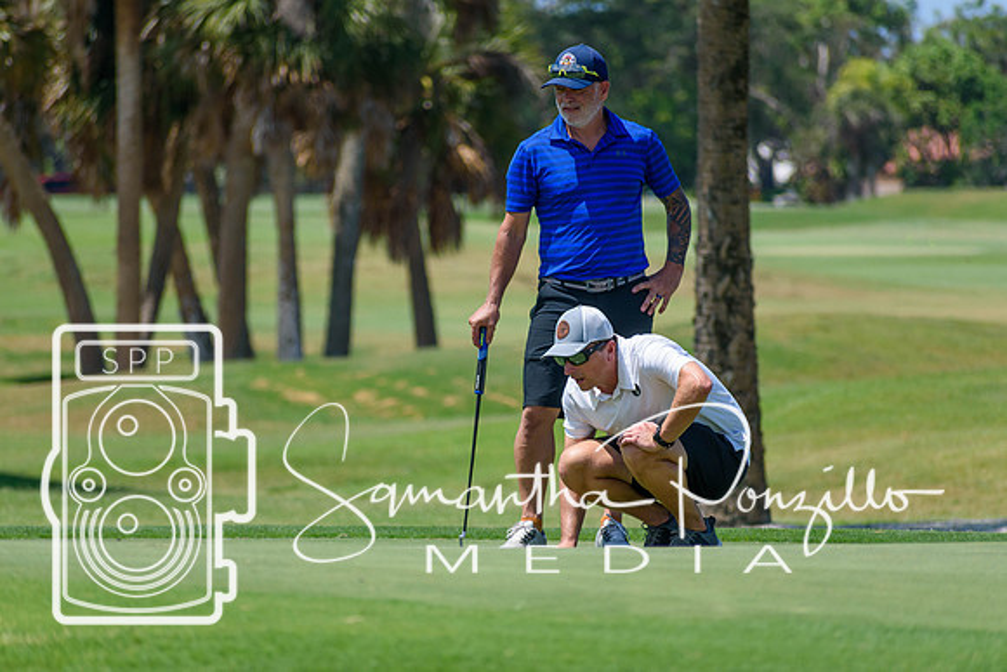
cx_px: 504
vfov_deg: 3.4
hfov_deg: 5.1
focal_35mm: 405
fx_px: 11331
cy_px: 336
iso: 400
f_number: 6.3
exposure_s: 1/1600
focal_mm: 270
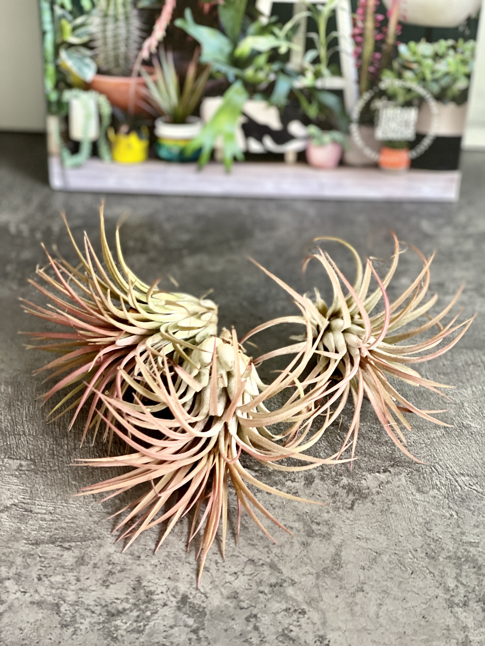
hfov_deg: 22.9
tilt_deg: -38.4
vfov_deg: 30.3
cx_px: 242
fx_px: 1196
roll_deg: -0.7
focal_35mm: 64
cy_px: 323
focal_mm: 7.5
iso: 320
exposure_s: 1/40
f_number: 2.2
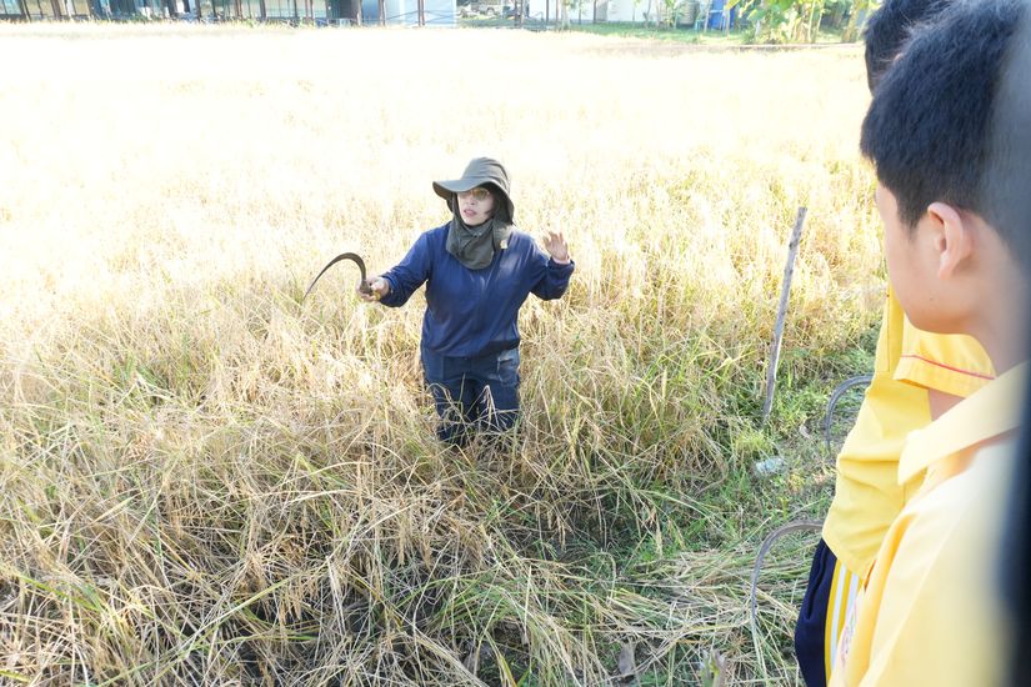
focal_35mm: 24
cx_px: 516
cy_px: 344
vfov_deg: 53.1
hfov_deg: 73.7
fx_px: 687
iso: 1600
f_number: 6.3
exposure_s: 1/320
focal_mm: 16
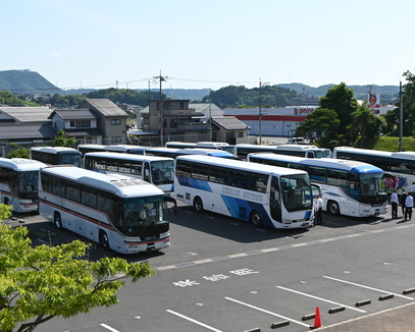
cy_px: 164
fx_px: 658
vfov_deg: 28.3
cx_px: 223
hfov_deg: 35.0
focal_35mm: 54
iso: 100
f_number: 7.1
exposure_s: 1/400
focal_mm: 31
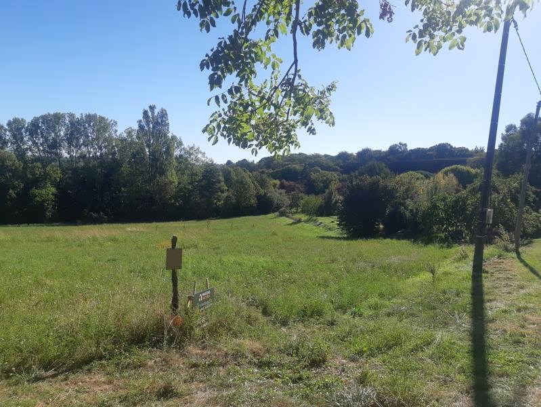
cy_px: 204
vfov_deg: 53.1
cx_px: 270
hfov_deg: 67.3
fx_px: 407
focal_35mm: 26
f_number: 1.7
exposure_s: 1/1695
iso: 40
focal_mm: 3.93
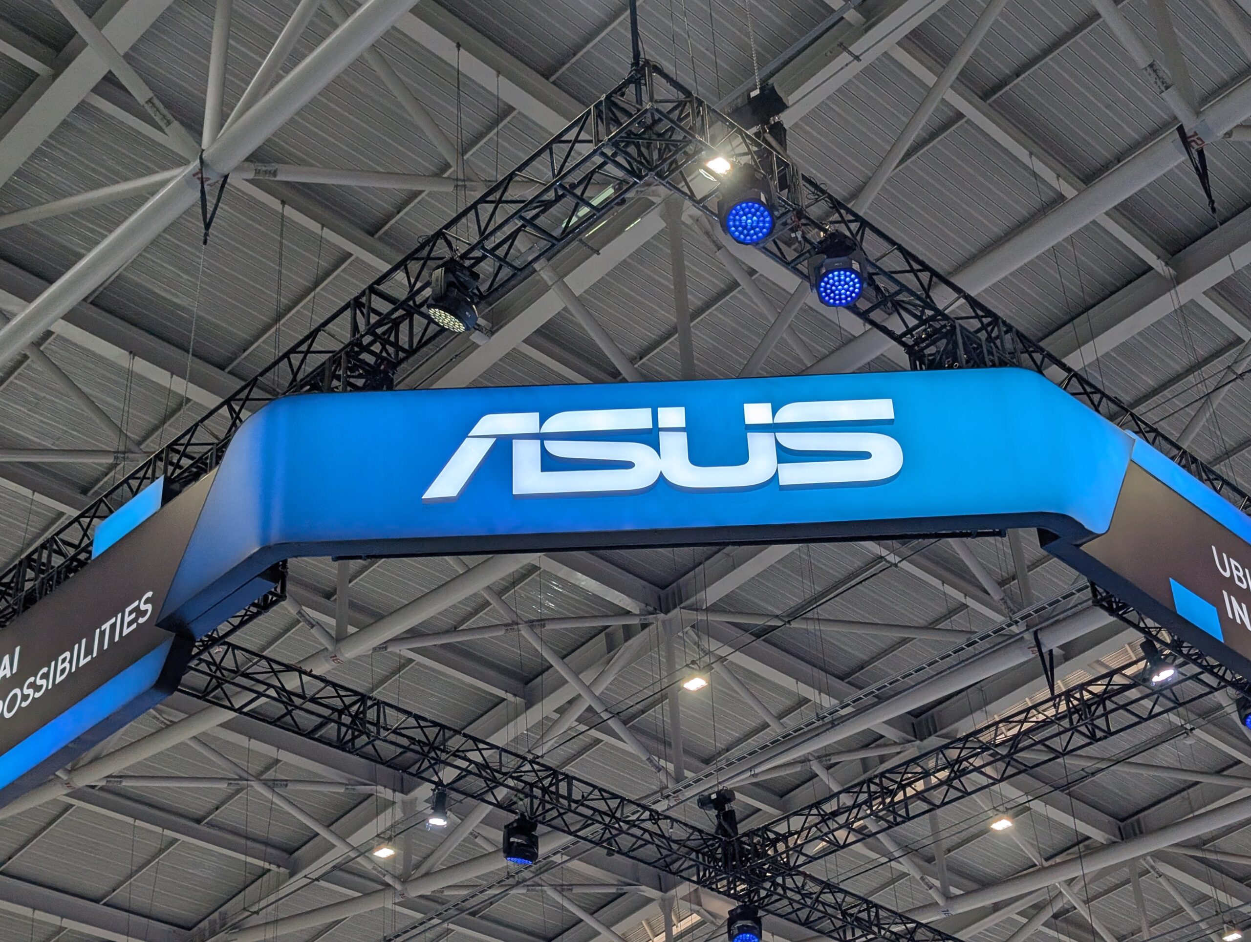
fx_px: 1773
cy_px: 471
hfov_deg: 38.9
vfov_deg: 29.8
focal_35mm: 49
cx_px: 626
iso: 35
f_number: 1.68
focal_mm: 6.9
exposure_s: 1/246
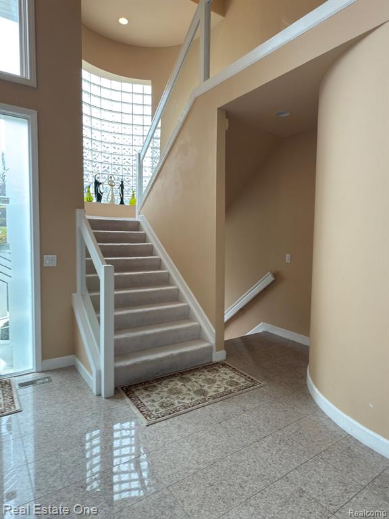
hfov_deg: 63.4
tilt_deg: -4.5
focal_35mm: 21
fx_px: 315
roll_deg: -1.0
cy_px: 260
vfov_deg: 79.0
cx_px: 194
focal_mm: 2.22
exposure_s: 1/60
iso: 50
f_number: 2.2
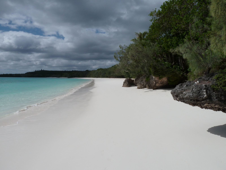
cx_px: 113
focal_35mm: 25
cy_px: 85
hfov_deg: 69.4
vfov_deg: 54.9
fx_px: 163
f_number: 6.3
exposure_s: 1/800
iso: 80
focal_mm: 4.1
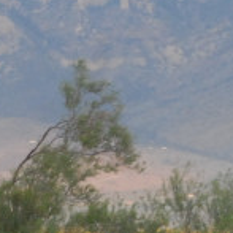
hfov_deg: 3.4
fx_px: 3962
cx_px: 78
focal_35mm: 520
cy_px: -66
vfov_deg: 3.4
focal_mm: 75
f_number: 9
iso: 1600
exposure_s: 1/320
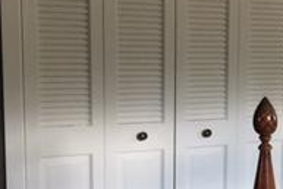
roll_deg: -2.0
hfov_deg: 18.4
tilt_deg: -11.0
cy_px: 145
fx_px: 787
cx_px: 405
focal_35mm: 100
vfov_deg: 13.7
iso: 125
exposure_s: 1/30
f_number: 2.2
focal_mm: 4.15
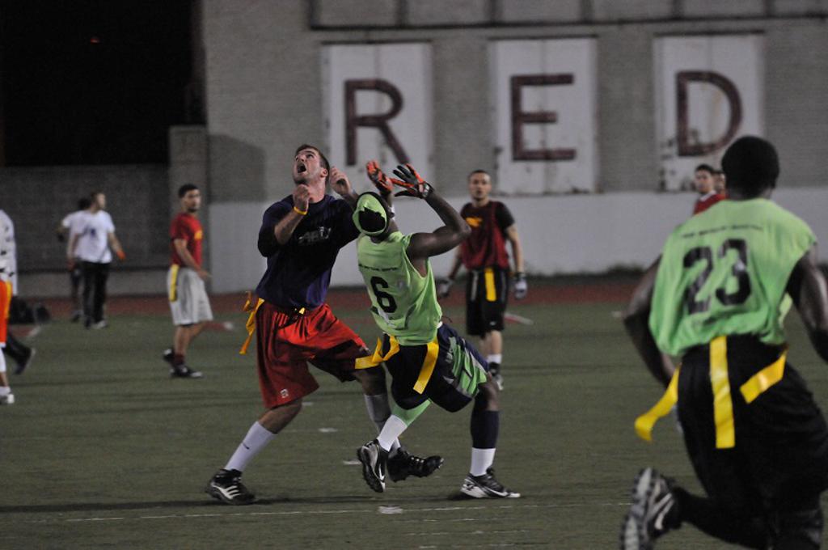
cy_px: 275
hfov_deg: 9.8
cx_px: 414
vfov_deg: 6.5
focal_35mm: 210
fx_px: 4824
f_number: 2.8
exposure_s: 1/500
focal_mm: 140
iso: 3200
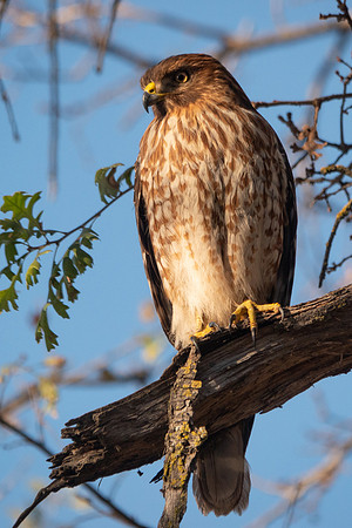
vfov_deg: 3.0
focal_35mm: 693
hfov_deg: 2.0
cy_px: 240
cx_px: 202
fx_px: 10162
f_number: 4
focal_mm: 155.41
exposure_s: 1/1250
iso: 320
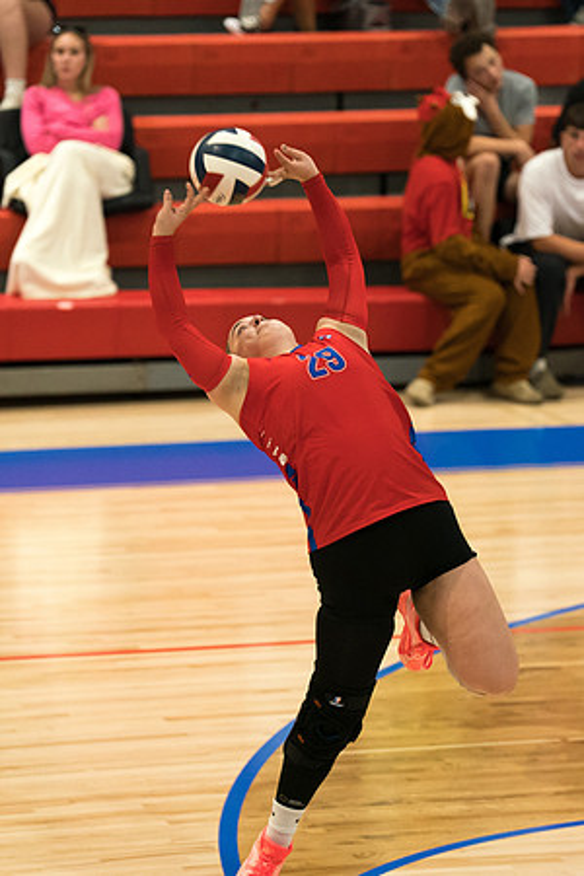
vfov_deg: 8.0
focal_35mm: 258
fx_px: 6282
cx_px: 329
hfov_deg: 5.3
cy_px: 402
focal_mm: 156
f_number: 2.8
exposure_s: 1/1000
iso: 4000
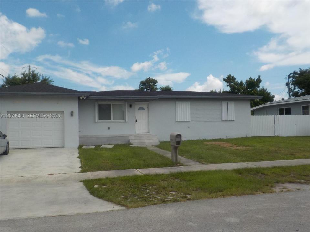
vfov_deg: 46.8
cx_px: 155
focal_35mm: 30
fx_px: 269
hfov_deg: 60.0
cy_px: 116
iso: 125
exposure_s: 1/2000
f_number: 3.3
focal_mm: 4.1
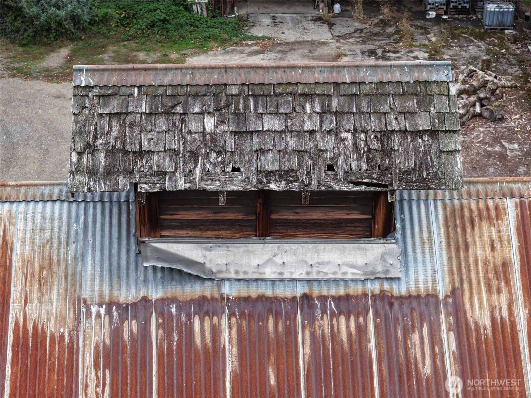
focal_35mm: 70
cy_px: 199
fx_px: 1074
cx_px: 266
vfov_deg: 21.0
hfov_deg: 27.8
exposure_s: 1/200
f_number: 2.8
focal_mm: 19.35
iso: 100
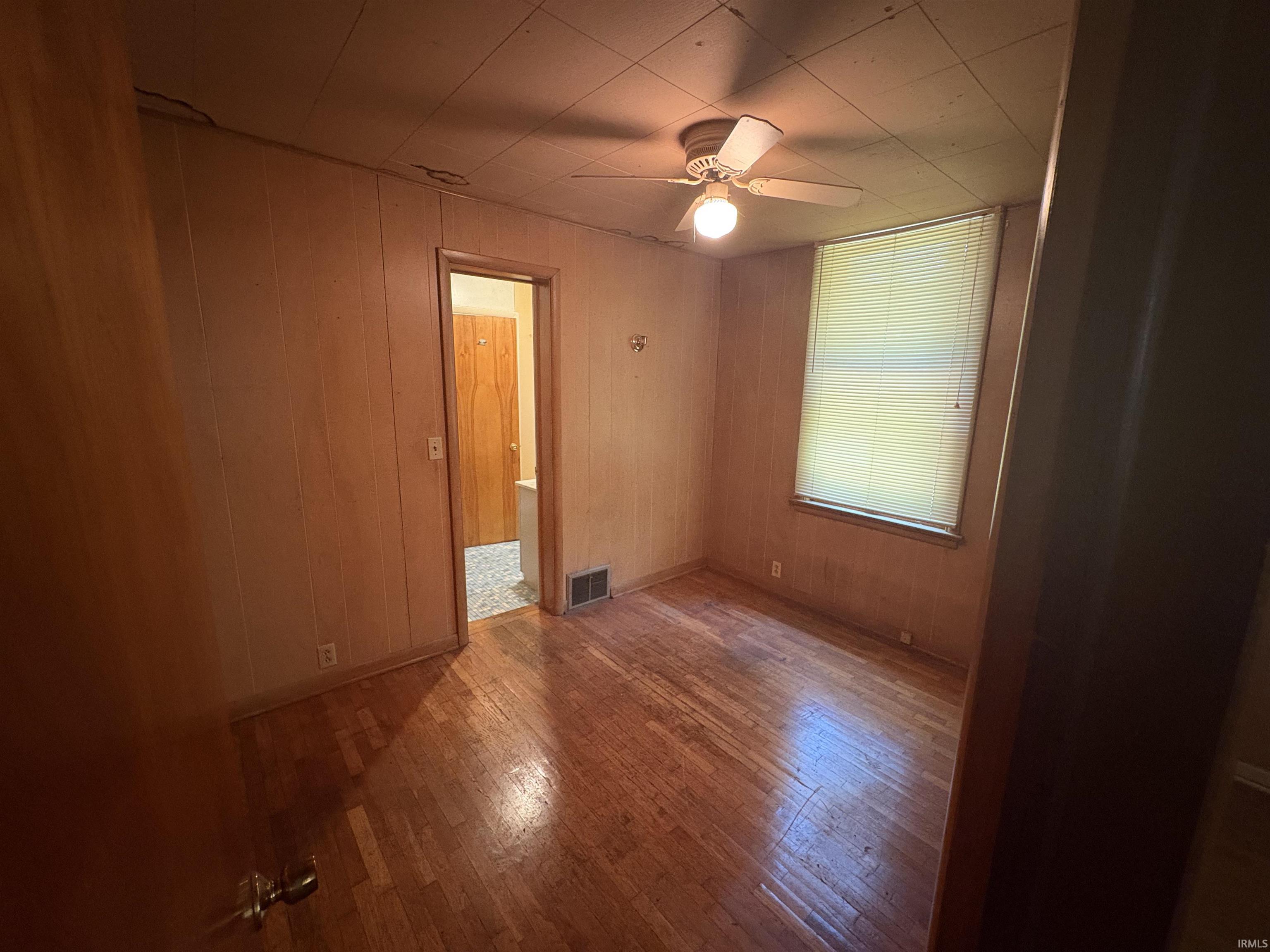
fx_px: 514
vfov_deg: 85.7
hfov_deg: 102.1
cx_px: 635
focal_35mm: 14
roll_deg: -0.7
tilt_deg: -10.3
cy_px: 476
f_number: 2.2
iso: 640
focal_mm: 2.22
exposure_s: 1/40
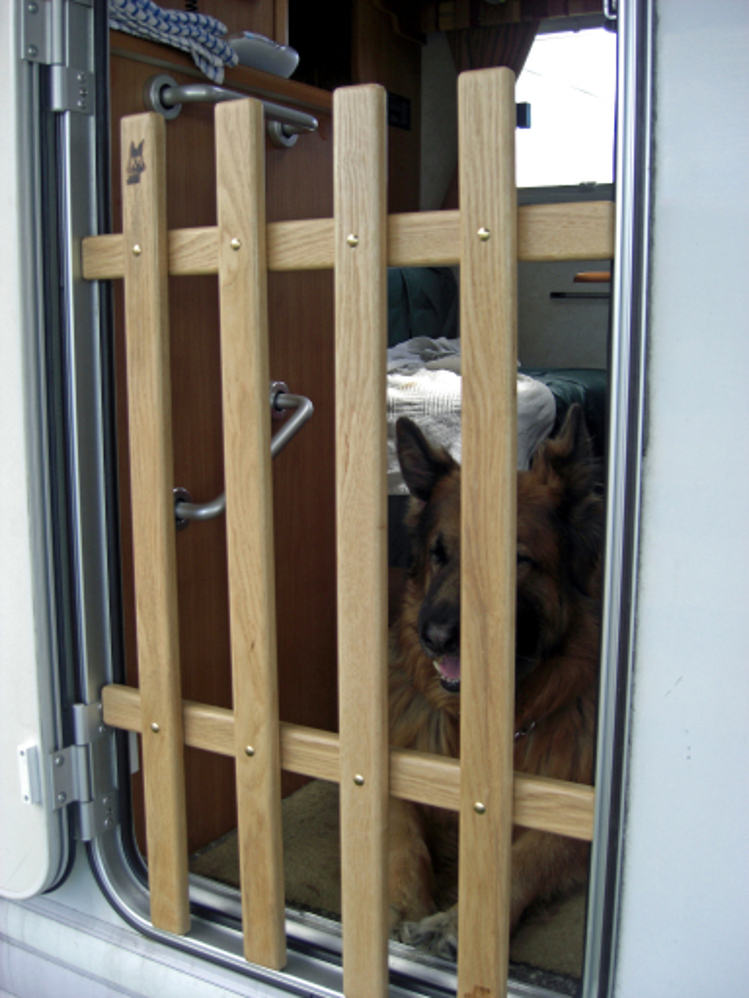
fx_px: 1096
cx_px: 374
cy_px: 499
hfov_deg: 37.7
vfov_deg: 49.0
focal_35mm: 38
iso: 80
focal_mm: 7.9
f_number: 2.8
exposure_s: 1/200
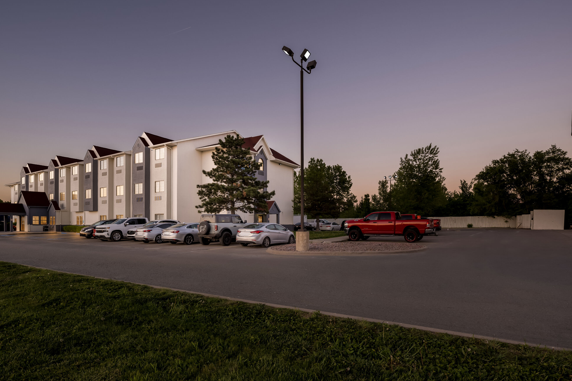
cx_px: 307
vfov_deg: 73.7
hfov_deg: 96.6
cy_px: 198
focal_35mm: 16
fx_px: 254
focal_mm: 14
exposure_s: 1/8
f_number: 8
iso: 100
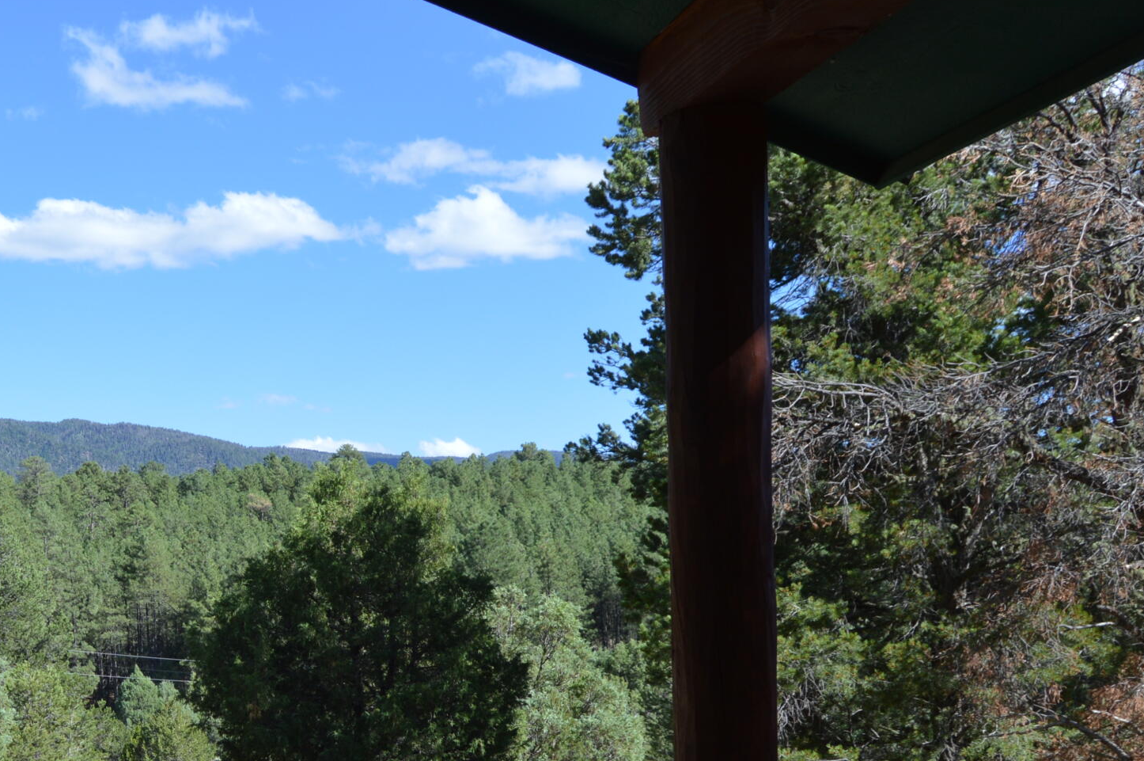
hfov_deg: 33.8
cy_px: 727
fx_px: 1778
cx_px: 115
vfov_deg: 23.3
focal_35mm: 56
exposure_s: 1/200
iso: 100
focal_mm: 18
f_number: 7.1
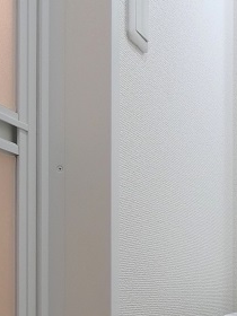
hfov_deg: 21.7
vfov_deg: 36.6
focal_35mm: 49
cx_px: 402
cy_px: 282
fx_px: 447
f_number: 4
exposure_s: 1/80
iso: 640
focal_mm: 7
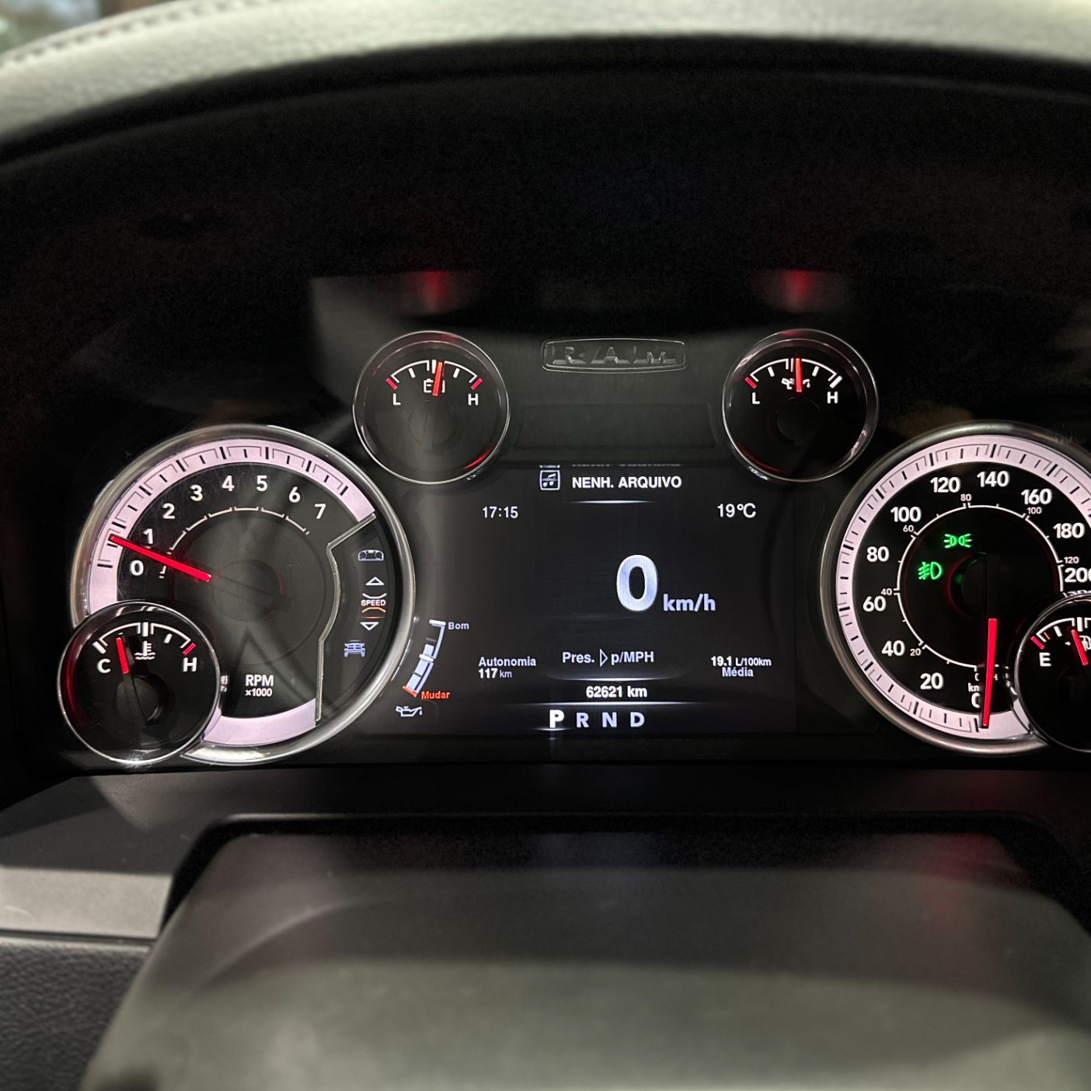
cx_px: 566
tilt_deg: -20.7
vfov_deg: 55.6
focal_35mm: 29
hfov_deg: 55.6
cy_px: 540
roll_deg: -0.7
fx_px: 1034
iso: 800
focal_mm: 6.86
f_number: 1.78
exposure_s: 1/34
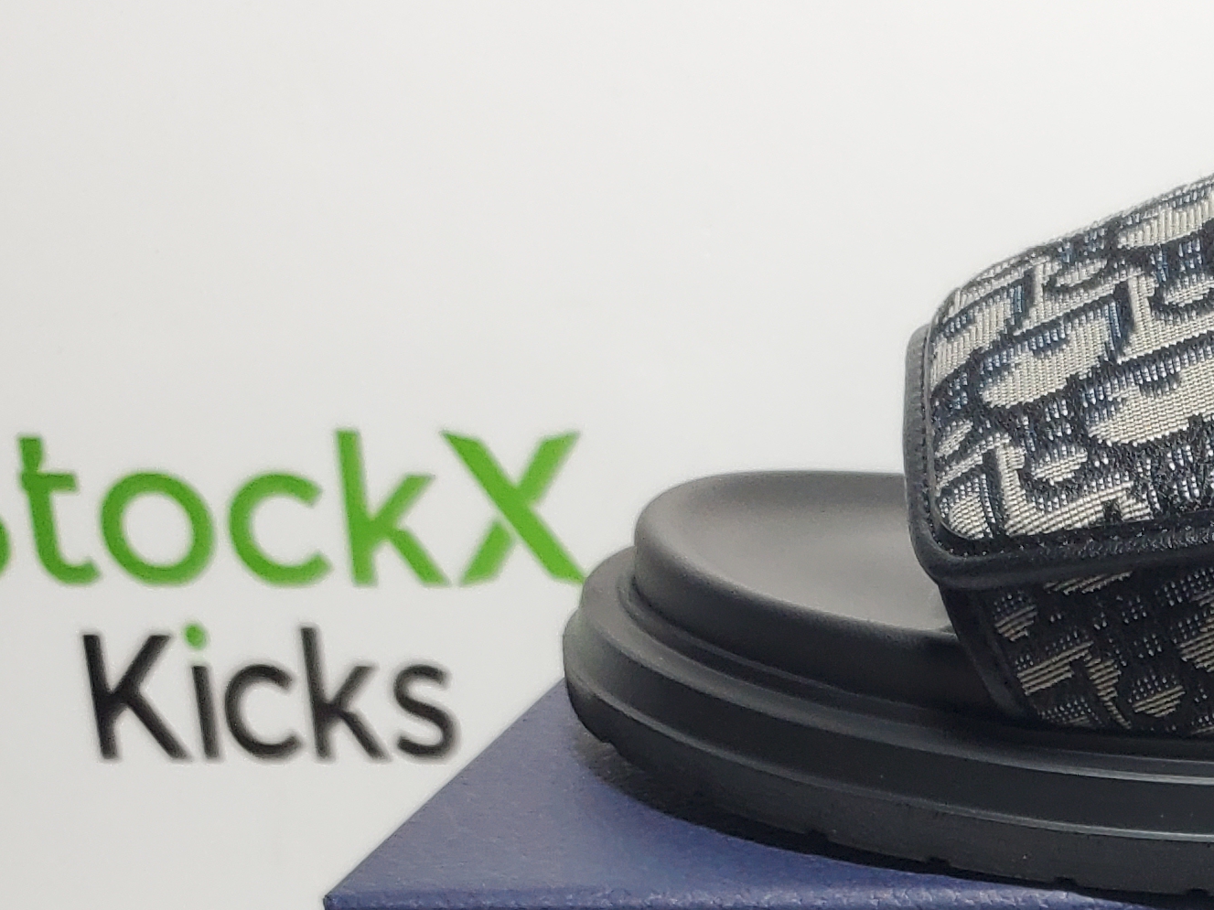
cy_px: 1219
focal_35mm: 79
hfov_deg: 21.8
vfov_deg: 17.4
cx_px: 1652
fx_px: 2770
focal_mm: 4.3
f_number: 1.5
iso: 50
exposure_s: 1/305
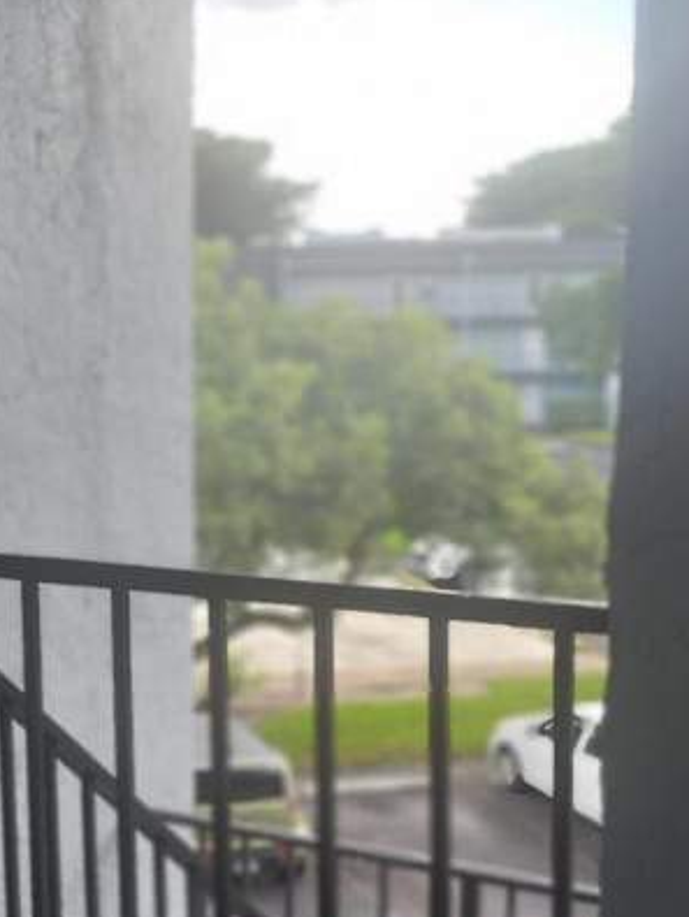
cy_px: 555
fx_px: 1643
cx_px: 42
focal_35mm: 62
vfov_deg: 31.1
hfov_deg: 23.0
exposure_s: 1/120
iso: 32
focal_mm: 6.4
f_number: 1.8
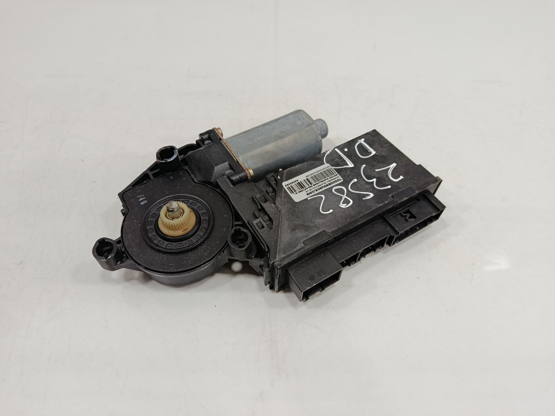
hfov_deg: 71.6
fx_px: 385
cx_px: 278
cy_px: 208
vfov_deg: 56.8
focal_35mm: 24
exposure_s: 1/100
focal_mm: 5.24
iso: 971
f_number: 1.7
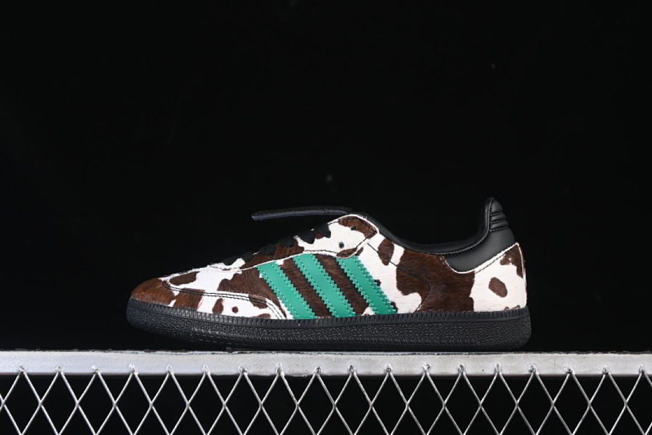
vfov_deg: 18.2
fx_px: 1358
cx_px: 326
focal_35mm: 75
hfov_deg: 27.0
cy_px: 218
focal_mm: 50
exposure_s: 1/60
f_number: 6.3
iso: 160
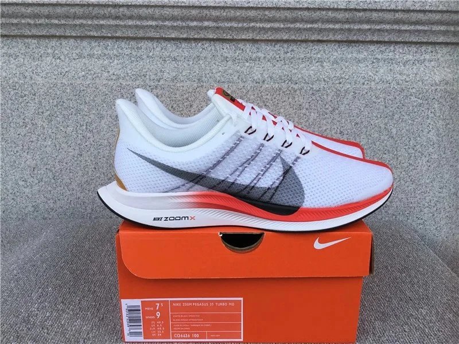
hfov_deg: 58.4
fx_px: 411
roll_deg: -0.4
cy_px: 172
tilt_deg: -16.5
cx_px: 230
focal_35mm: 31
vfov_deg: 45.4
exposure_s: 1/604
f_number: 2.4
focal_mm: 3.3
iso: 25
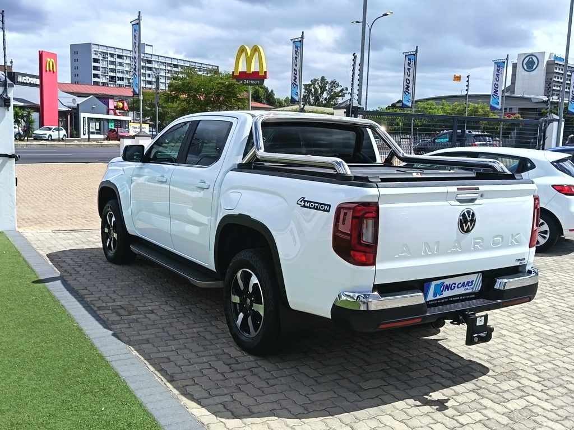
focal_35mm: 36
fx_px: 597
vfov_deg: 39.7
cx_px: 287
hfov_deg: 51.4
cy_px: 215
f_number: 1.75
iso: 100
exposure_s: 1/931
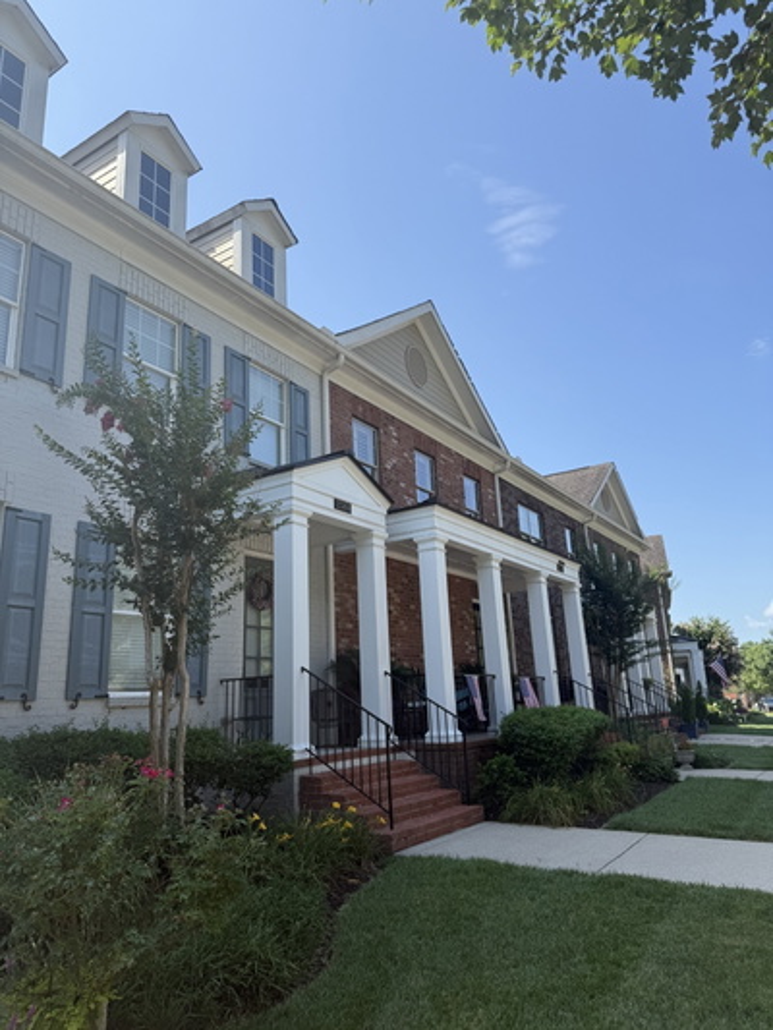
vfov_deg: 71.6
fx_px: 714
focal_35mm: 24
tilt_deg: +15.9
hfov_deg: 56.8
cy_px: 515
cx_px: 386
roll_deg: +2.8
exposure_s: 1/2525
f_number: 1.78
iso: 80
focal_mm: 6.76
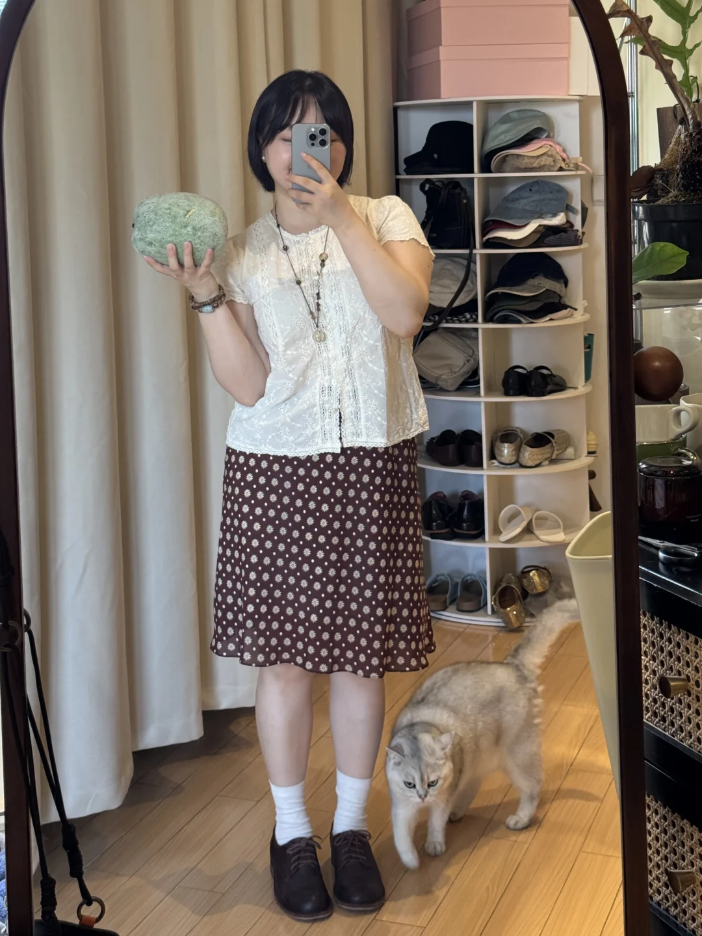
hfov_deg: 30.3
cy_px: 468
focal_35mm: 48
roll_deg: +2.0
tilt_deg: -9.9
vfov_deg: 39.7
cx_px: 351
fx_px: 1298
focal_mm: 6.76
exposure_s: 1/60
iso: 160
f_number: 1.78
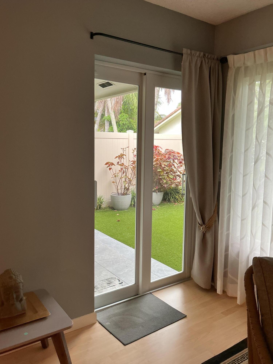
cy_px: 182
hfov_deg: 48.2
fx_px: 305
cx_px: 136
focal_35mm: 29
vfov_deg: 61.7
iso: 100
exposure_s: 1/60
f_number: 1.8
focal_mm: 3
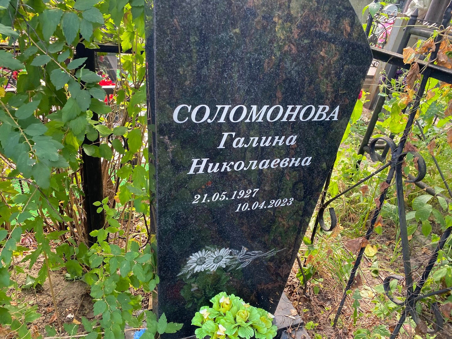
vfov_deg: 53.1
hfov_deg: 67.3
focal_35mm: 26
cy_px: 170
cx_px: 226
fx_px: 339
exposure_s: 1/121
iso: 80
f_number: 1.8
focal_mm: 4.25
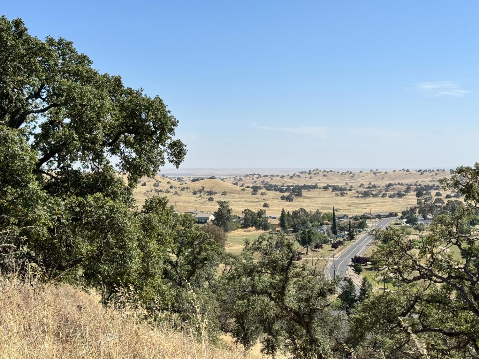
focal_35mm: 48
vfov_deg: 30.3
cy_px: 180
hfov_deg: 39.7
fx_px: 664
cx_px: 240
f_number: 1.78
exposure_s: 1/5848
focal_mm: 6.76
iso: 64
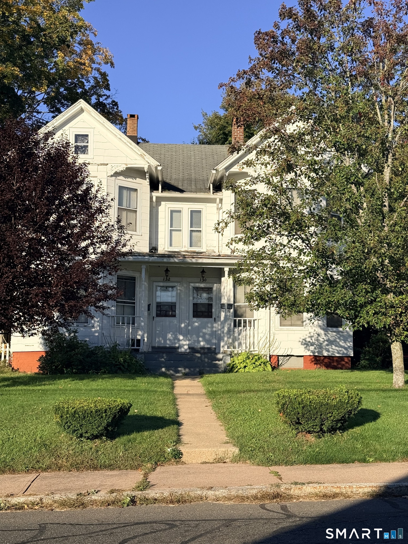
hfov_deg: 30.3
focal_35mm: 48
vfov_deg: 39.7
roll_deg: -0.4
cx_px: 204
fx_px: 754
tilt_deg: +8.9
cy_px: 272
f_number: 1.78
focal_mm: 6.76
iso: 64
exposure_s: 1/4587
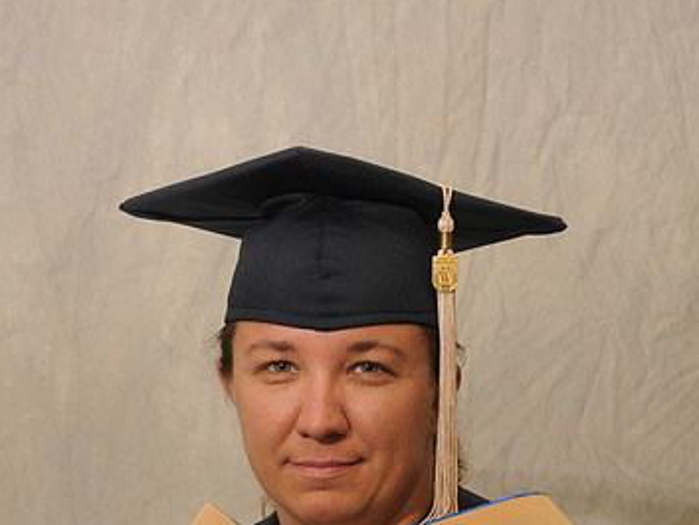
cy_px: 501
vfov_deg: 11.9
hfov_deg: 16.0
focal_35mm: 123
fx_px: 2485
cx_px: 332
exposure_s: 1/40
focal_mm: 52
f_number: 5.6
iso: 200
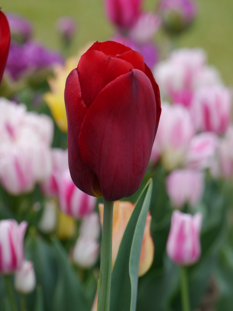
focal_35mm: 186
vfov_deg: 10.6
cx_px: 116
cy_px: 156
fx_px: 1668
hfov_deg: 8.0
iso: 160
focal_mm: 93
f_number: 6.3
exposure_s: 1/400
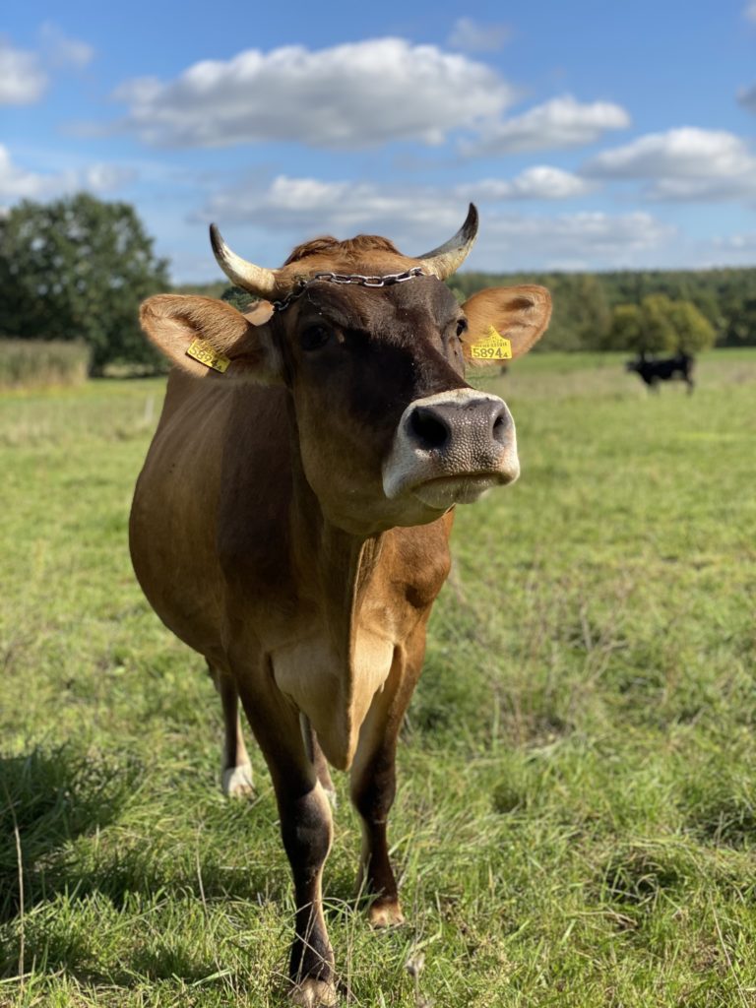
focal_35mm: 52
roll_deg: +0.8
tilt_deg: -5.9
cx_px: 378
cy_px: 504
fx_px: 1514
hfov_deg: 28.0
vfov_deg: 36.8
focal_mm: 6
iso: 20
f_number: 2
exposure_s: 1/1043
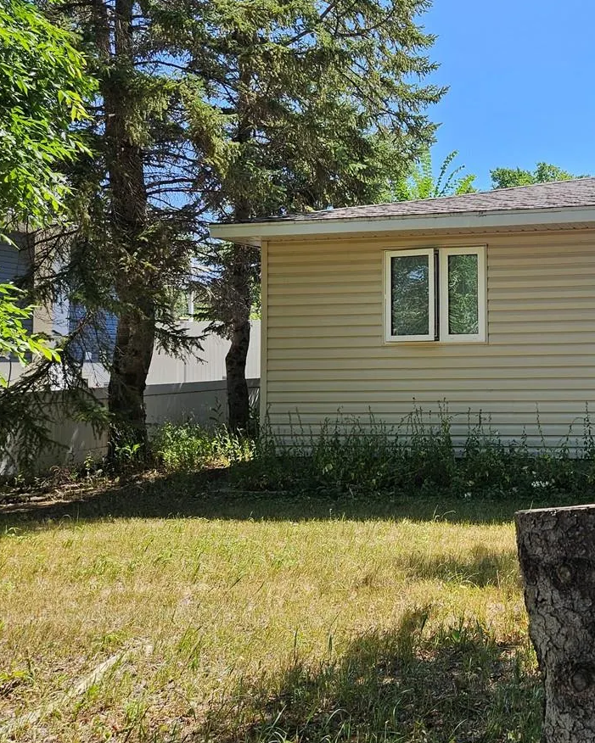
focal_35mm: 41
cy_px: 332
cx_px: 575
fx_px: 902
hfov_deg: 33.8
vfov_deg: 44.7
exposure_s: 1/773
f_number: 1.8
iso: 25
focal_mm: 5.4
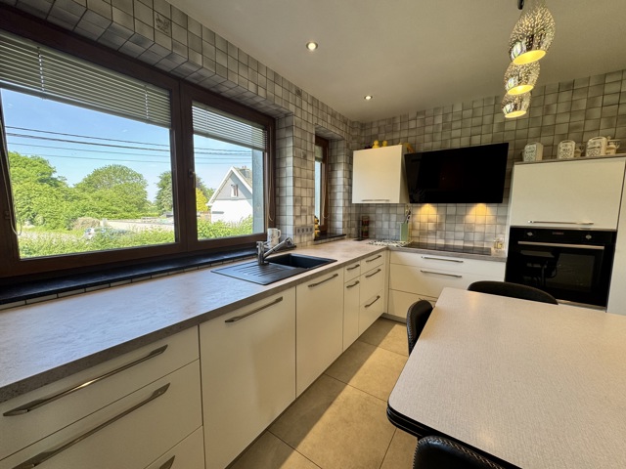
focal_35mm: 14
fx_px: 253
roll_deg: +0.0
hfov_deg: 102.1
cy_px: 234
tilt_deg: -6.1
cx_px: 313
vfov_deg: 85.7
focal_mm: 2.22
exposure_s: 1/100
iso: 50
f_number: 2.2
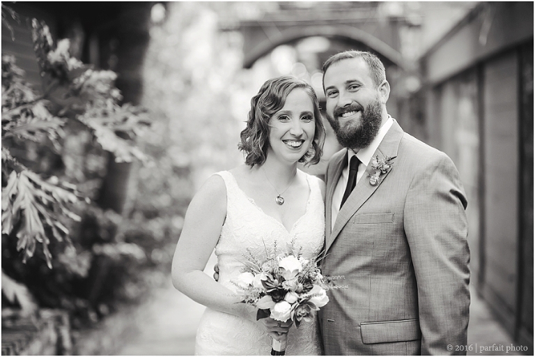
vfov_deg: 16.1
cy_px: 178
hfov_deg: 23.9
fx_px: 1263
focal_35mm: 85
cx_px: 268
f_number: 2
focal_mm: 85
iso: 1000
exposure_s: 1/500
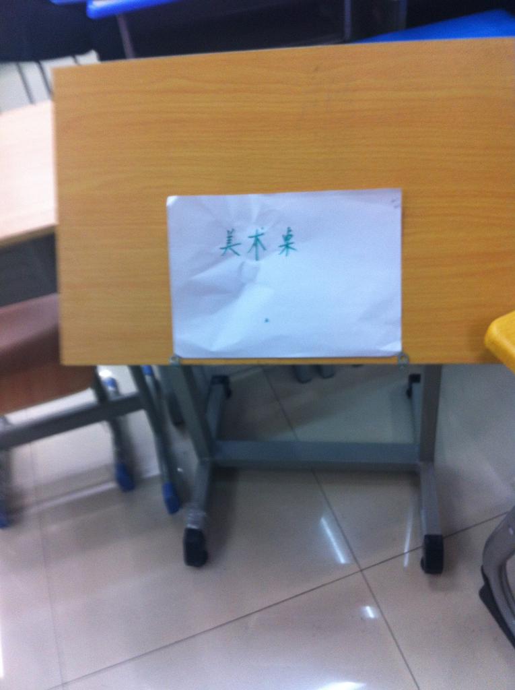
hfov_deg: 40.6
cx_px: 258
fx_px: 696
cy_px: 345
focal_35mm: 35
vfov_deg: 52.7
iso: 125
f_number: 2.8
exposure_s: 1/15
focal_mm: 3.85
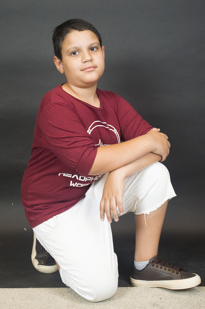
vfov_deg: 37.9
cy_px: 154
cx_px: 102
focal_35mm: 52
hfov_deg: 25.7
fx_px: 449
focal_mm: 35
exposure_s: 1/100
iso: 3200
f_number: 5
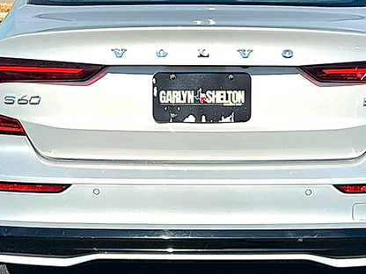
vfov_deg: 21.3
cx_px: 202
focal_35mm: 69
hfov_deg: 28.1
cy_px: 100
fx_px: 730
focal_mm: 6.86
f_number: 1.78
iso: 80
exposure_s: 1/7692
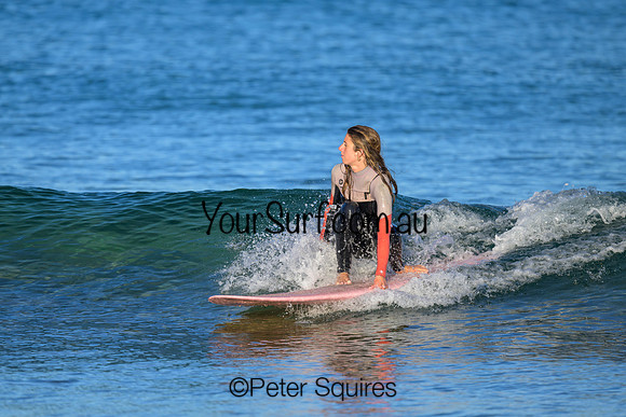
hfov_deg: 2.6
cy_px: 208
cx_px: 313
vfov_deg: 1.7
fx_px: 13914
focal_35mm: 800
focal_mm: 800
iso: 180
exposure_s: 1/1000
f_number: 6.3
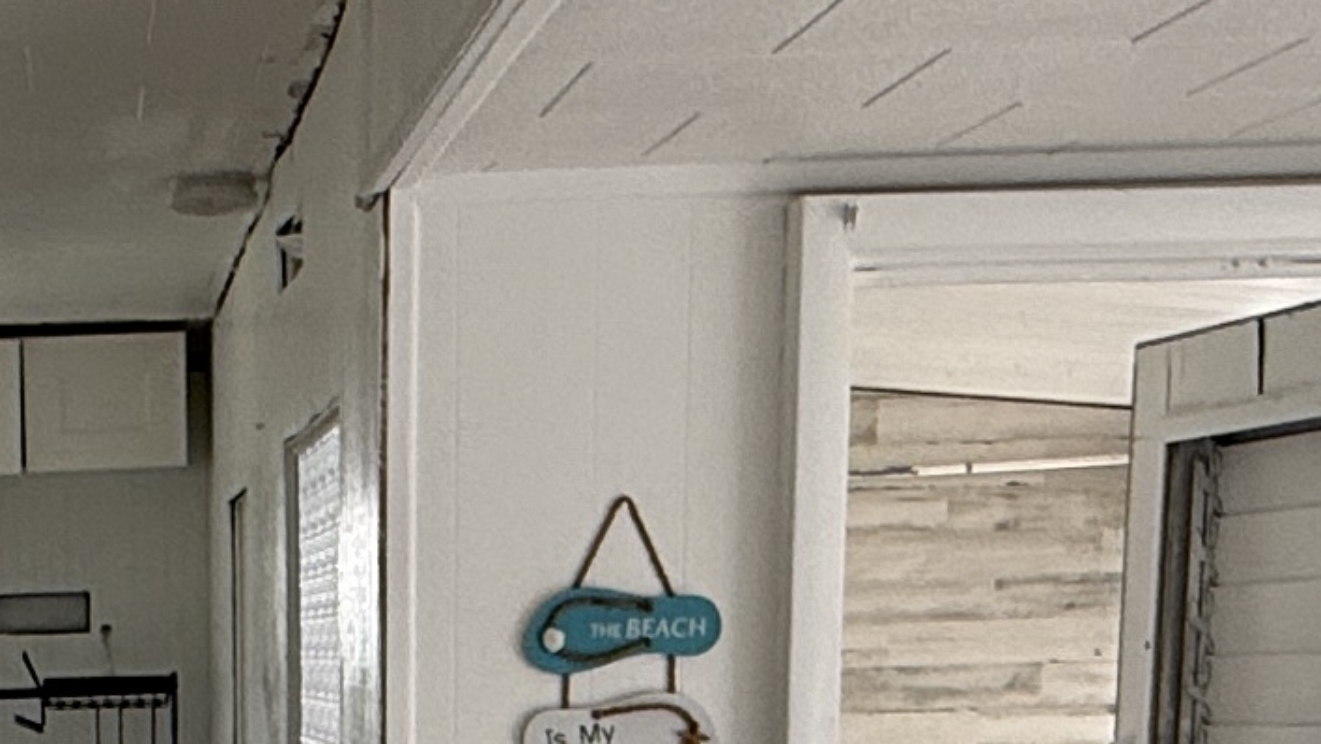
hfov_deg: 23.3
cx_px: -47
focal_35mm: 87
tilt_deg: -13.7
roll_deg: +1.5
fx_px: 3048
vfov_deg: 12.5
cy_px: 1395
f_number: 2.2
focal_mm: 2.22
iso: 80
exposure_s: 1/99
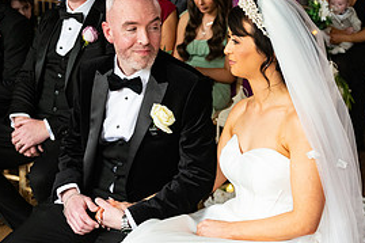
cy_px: 127
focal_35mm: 82
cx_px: 235
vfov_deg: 16.6
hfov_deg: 24.7
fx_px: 831
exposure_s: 1/160
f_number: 3.5
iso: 800
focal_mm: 38
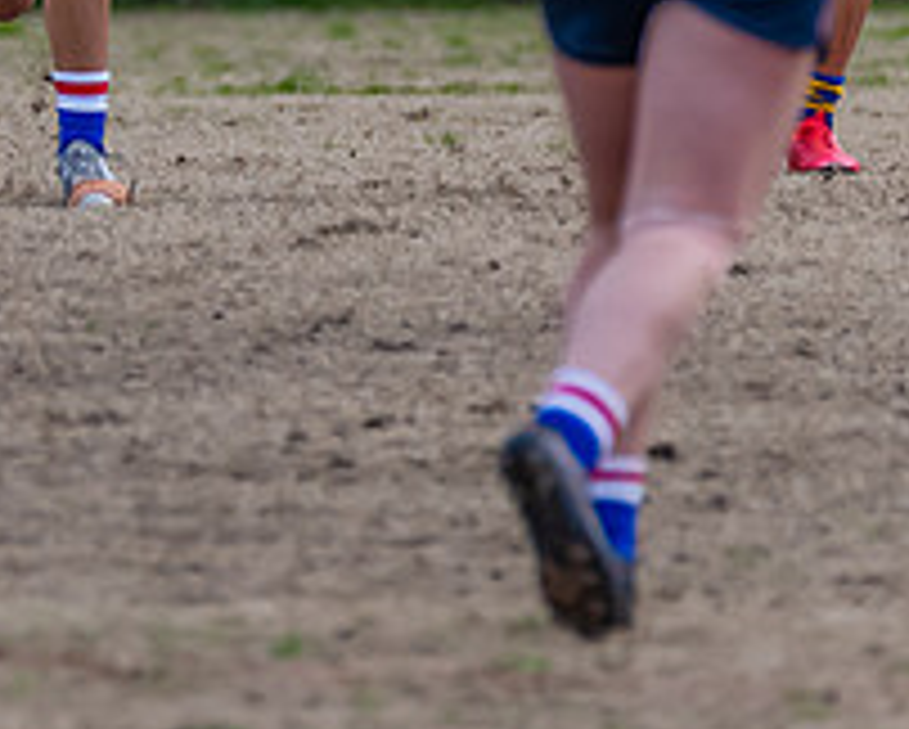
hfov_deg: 0.8
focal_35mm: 2296
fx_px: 61829
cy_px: 17
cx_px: -332
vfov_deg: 0.7
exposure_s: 1/2000
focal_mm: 460
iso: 800
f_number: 6.3
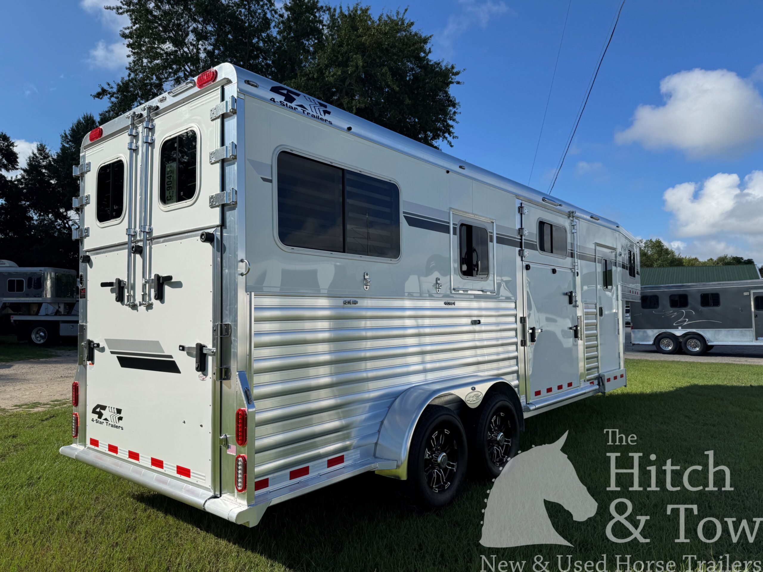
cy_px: 286
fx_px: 529
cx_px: 382
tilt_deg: +1.8
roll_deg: -1.1
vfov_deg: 56.8
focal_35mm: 24
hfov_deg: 71.6
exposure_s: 1/6410
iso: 80
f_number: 1.78
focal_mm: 6.76
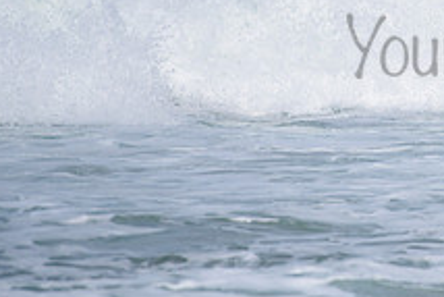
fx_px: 16722
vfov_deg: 1.0
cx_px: 560
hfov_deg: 1.5
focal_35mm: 1355
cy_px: 28
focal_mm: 500
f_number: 5.6
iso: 250
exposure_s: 1/2000
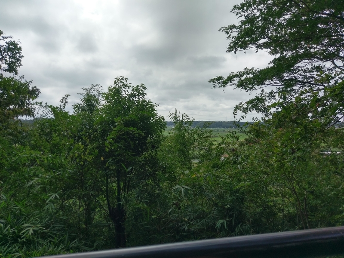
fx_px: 258
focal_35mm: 26
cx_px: 172
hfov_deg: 67.3
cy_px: 129
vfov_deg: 53.1
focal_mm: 4.58
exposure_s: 1/2667
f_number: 1.8
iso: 100
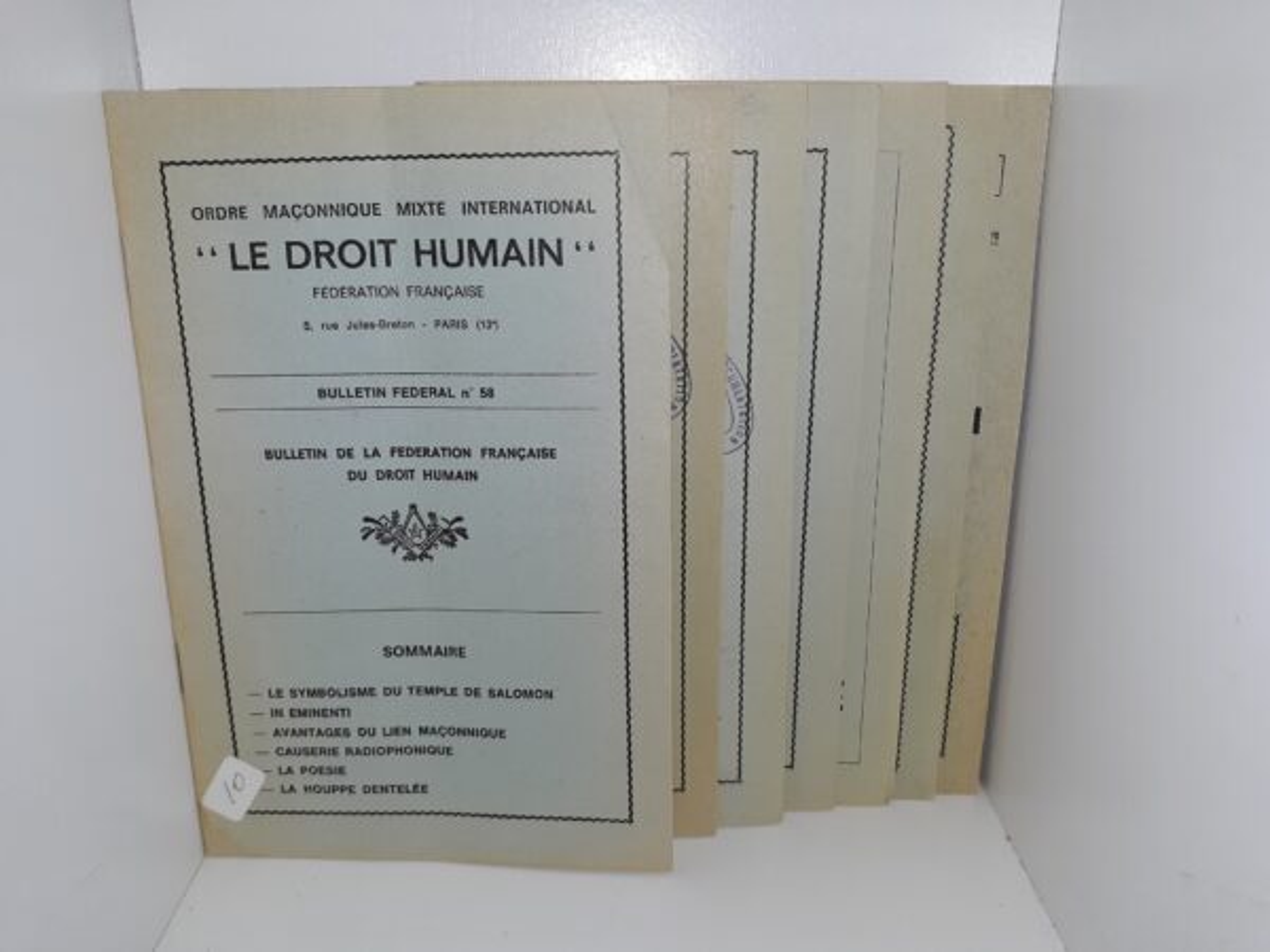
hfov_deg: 63.4
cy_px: 476
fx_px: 1027
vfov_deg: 49.7
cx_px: 635
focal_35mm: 28
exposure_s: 1/205
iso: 40
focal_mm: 3.7
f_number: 1.7
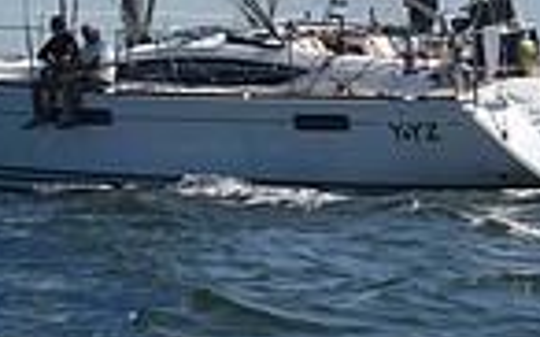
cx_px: 98
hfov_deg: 7.4
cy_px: -663
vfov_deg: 4.5
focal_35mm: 283
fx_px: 4162
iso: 250
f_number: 9
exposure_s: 1/1250
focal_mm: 70
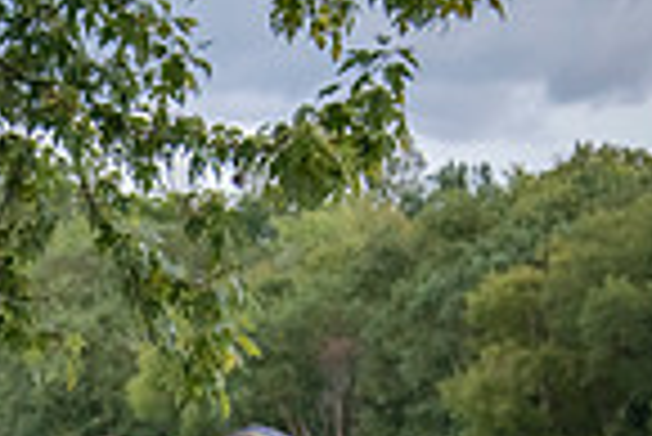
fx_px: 3336
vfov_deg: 7.2
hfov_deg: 11.0
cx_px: -67
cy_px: 865
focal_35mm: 184
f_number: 4.2
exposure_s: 1/640
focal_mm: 46
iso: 400
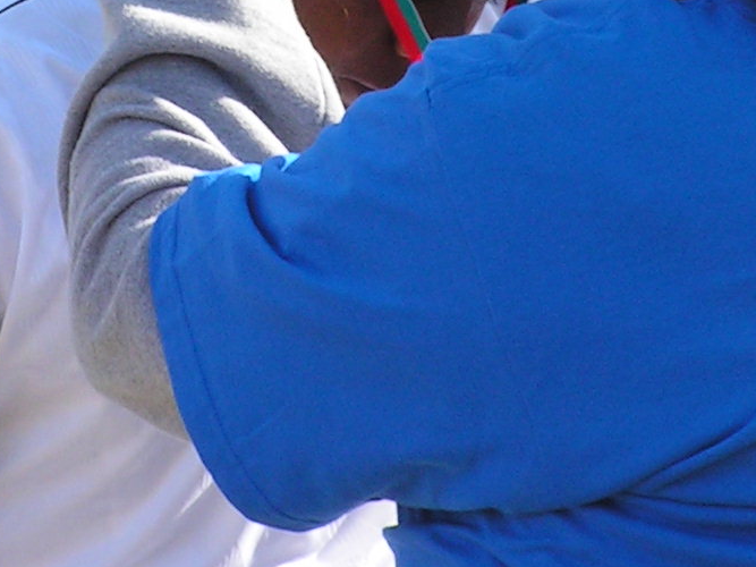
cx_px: 257
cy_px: -143
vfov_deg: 2.0
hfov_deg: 2.7
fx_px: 16289
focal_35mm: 746
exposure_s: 1/125
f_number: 5.6
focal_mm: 36.4
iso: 50
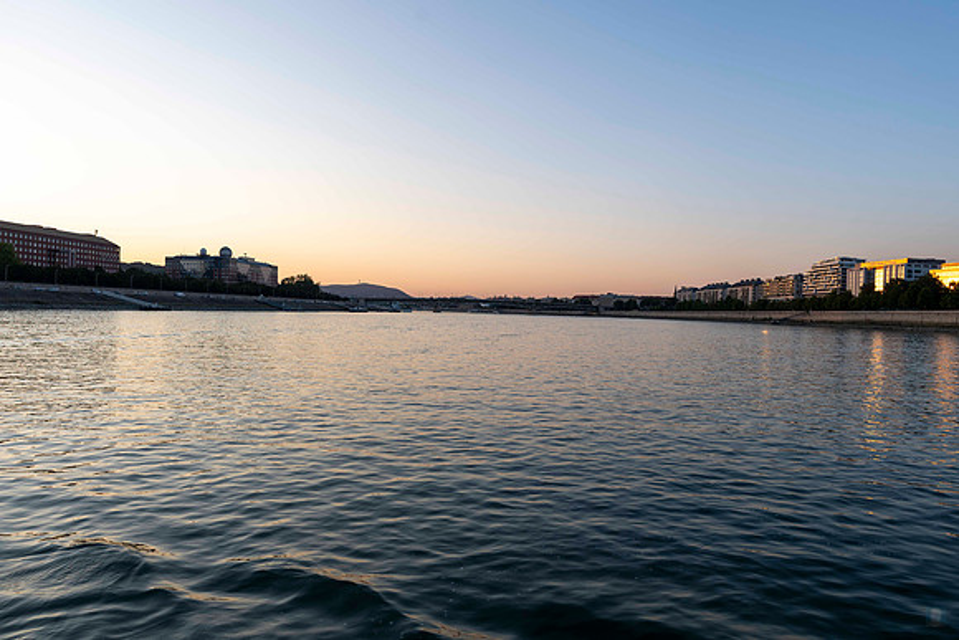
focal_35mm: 25
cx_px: 480
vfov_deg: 50.6
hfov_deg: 70.7
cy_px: 320
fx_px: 677
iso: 64
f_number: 5
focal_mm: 24
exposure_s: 1/200
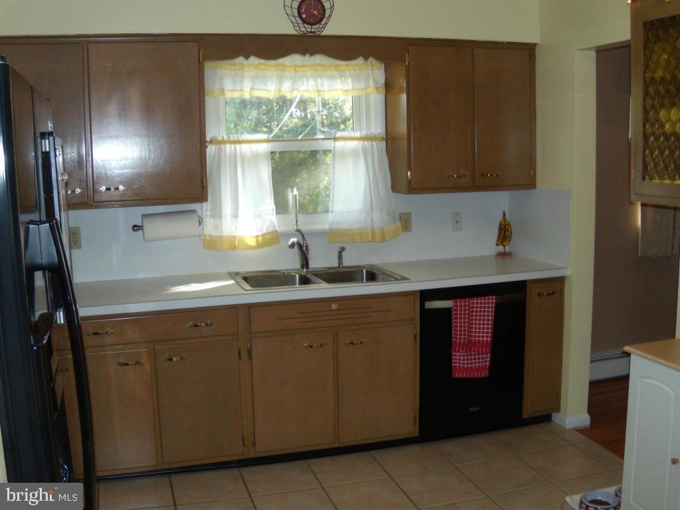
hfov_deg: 51.4
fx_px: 707
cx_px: 340
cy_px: 255
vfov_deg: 39.7
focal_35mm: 36
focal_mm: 6.4
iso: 160
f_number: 3.6
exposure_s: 1/30
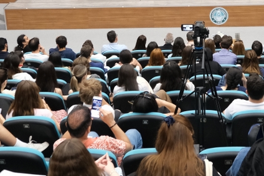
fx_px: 498
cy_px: -41
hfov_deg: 29.0
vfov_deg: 18.8
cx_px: 210
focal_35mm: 68
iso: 1600
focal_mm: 16
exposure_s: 1/27
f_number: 4
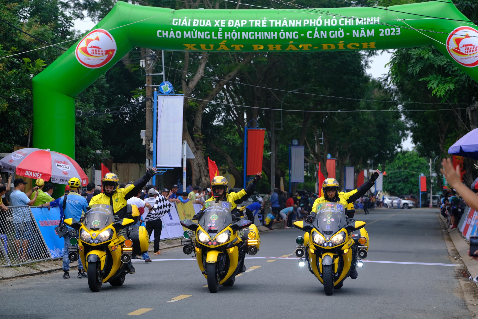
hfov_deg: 18.3
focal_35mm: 112
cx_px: 239
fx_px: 1487
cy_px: 160
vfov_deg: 12.2
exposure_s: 1/1000
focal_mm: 74.4
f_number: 2.8
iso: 160
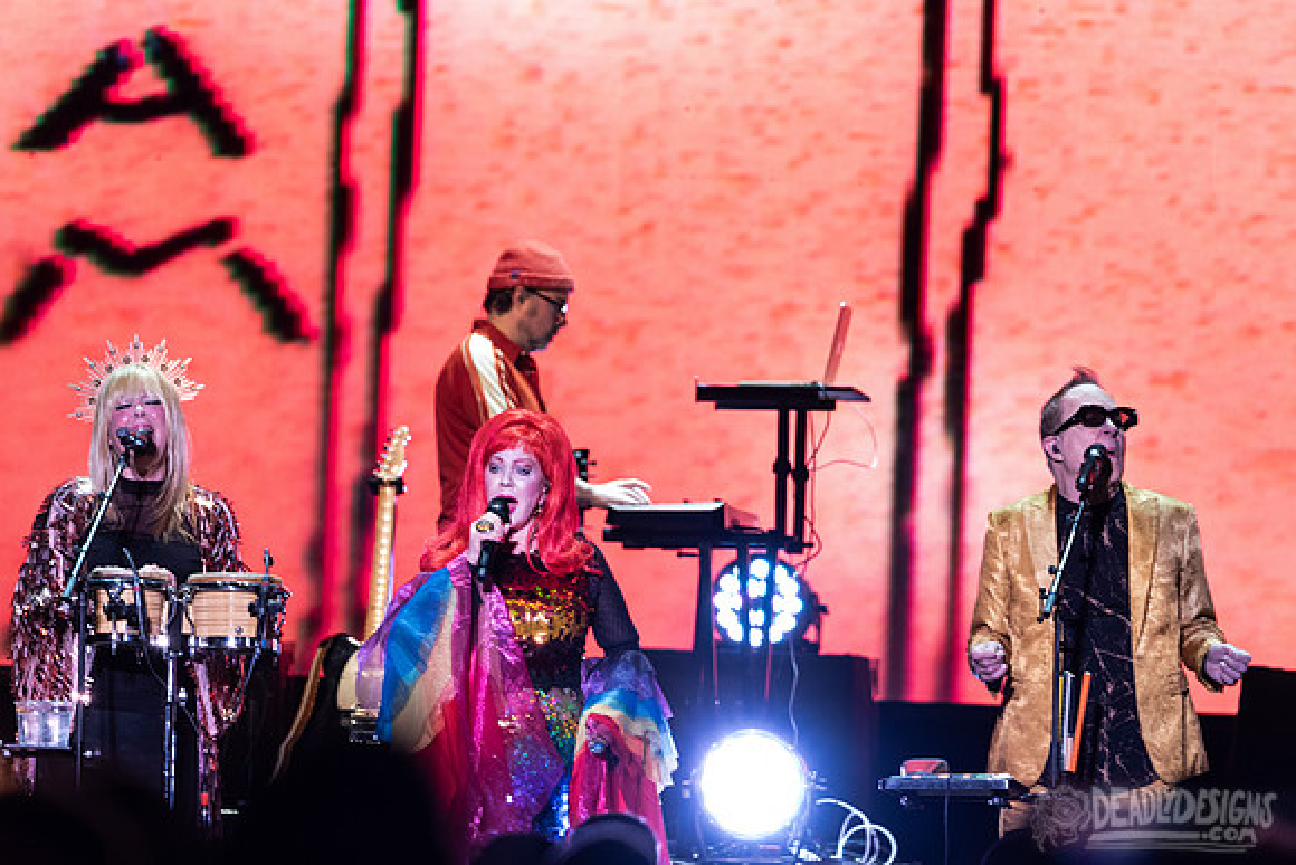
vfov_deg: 3.1
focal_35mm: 450
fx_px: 16203
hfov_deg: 4.6
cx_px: 648
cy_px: 432
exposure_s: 1/160
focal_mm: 450
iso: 2500
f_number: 6
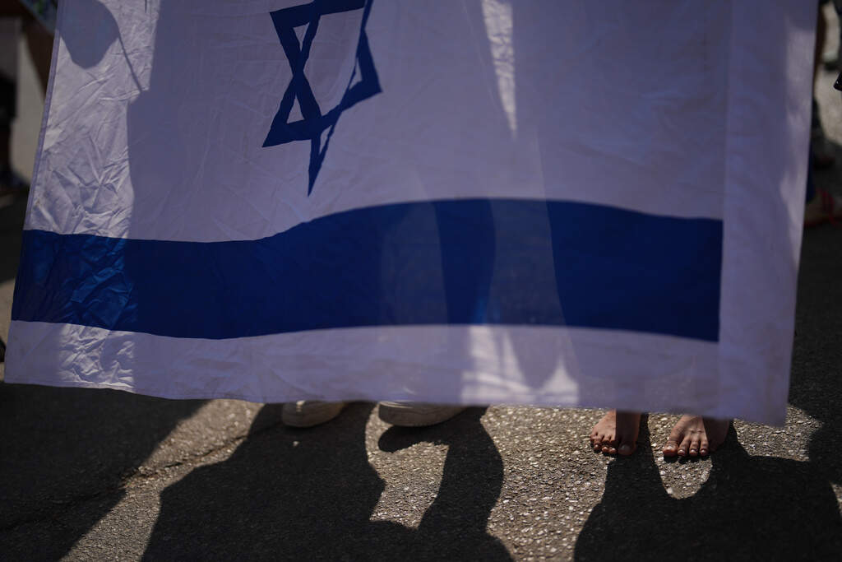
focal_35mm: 50
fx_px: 1170
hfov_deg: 39.6
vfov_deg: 27.0
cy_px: 281
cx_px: 421
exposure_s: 1/25600
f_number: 1.2
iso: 100
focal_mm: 50
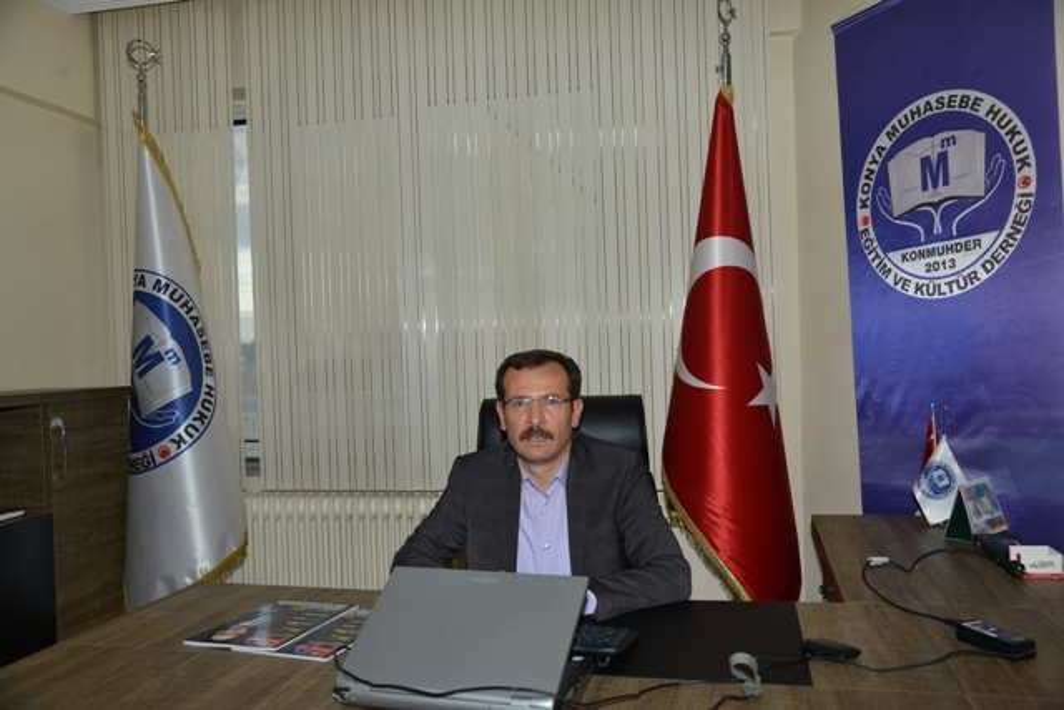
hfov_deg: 61.9
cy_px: 355
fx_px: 887
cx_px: 532
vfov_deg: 43.6
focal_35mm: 30
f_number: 5
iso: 640
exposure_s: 1/60
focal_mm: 30
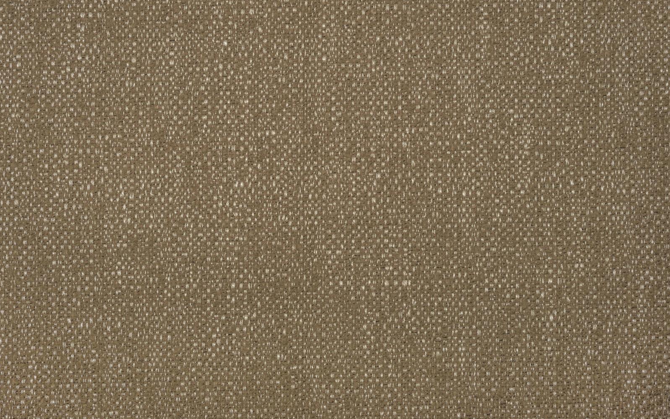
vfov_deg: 19.1
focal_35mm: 68
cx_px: 332
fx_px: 1242
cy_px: 206
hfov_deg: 30.2
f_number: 11
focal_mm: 66
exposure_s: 1/160
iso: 200
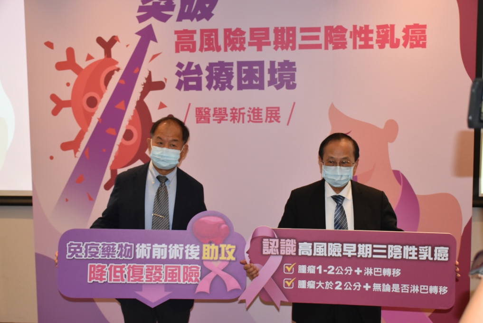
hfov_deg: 43.6
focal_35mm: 45
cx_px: 242
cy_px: 162
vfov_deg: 29.9
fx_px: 604
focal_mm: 30
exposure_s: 1/60
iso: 800
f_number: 4
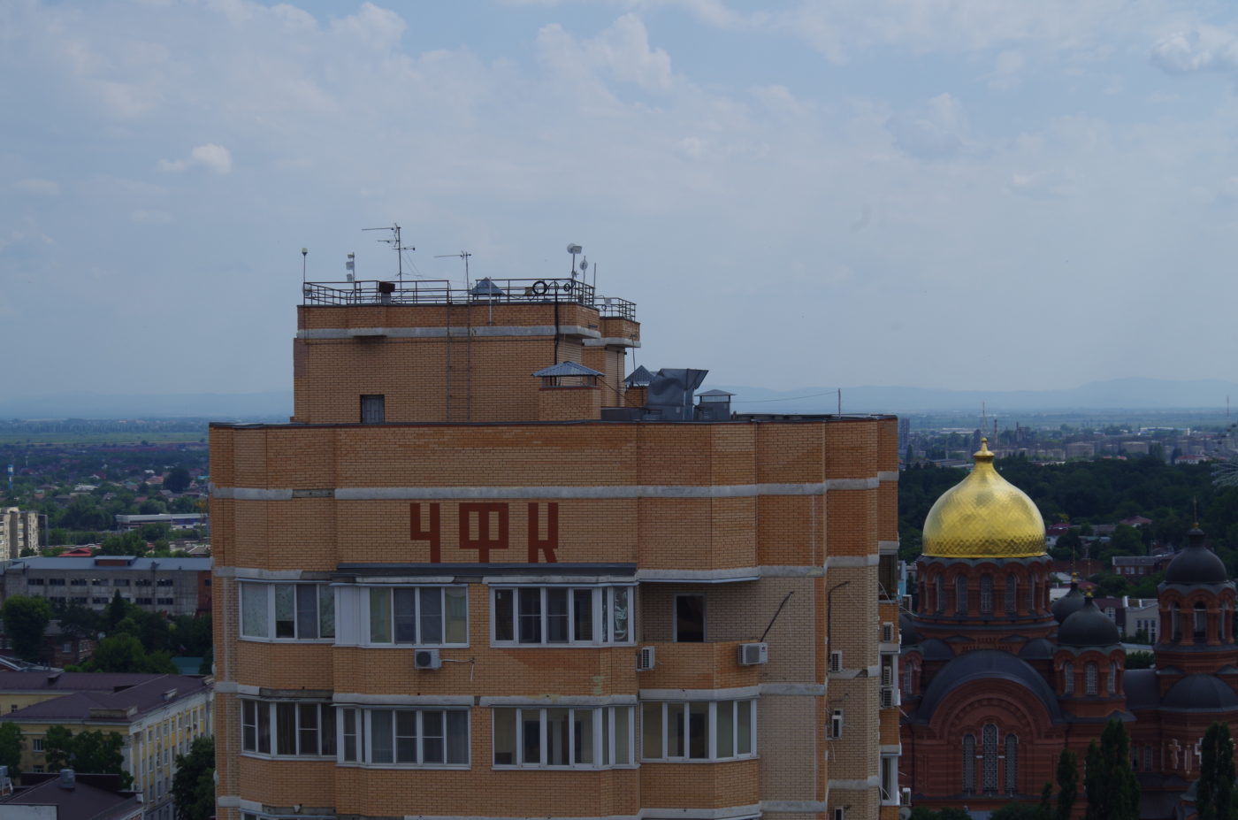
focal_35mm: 75
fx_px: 2574
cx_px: 619
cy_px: 410
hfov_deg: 27.0
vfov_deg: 18.1
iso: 100
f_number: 11
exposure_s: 1/200
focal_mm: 50
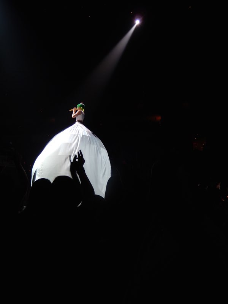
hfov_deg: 44.2
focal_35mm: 32
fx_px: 281
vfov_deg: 56.8
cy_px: 152
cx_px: 114
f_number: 3.8
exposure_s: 1/40
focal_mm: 5.7
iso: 125
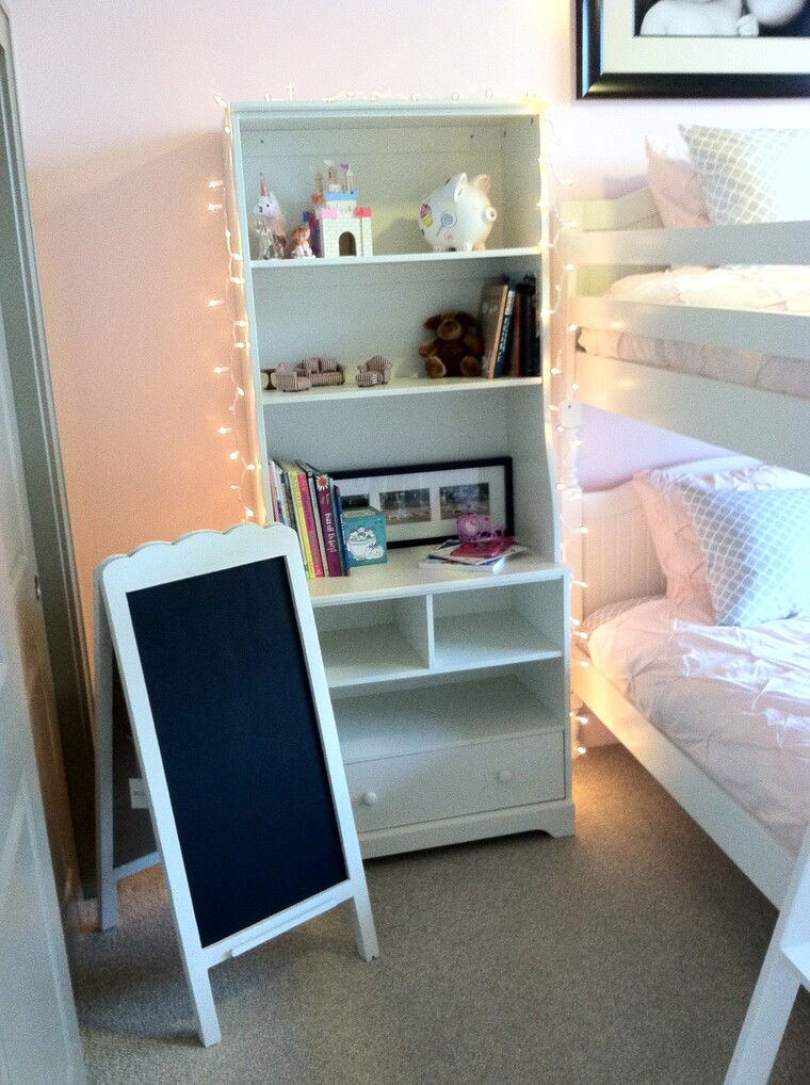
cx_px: 405
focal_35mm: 35
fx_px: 1095
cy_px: 542
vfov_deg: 52.7
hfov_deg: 40.6
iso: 320
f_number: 2.8
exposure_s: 1/15
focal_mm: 3.85
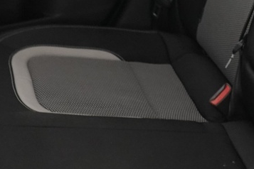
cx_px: 277
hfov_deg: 15.7
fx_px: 896
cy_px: 14
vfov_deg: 10.7
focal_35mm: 127
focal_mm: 28
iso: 4000
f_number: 3.5
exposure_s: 1/40
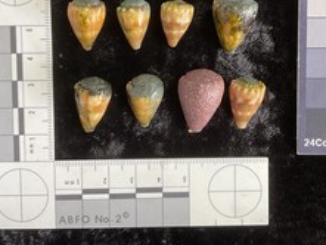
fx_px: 433
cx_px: 190
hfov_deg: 41.1
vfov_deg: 31.2
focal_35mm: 46
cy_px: 76
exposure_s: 1/60
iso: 125
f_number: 1.8
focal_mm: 3
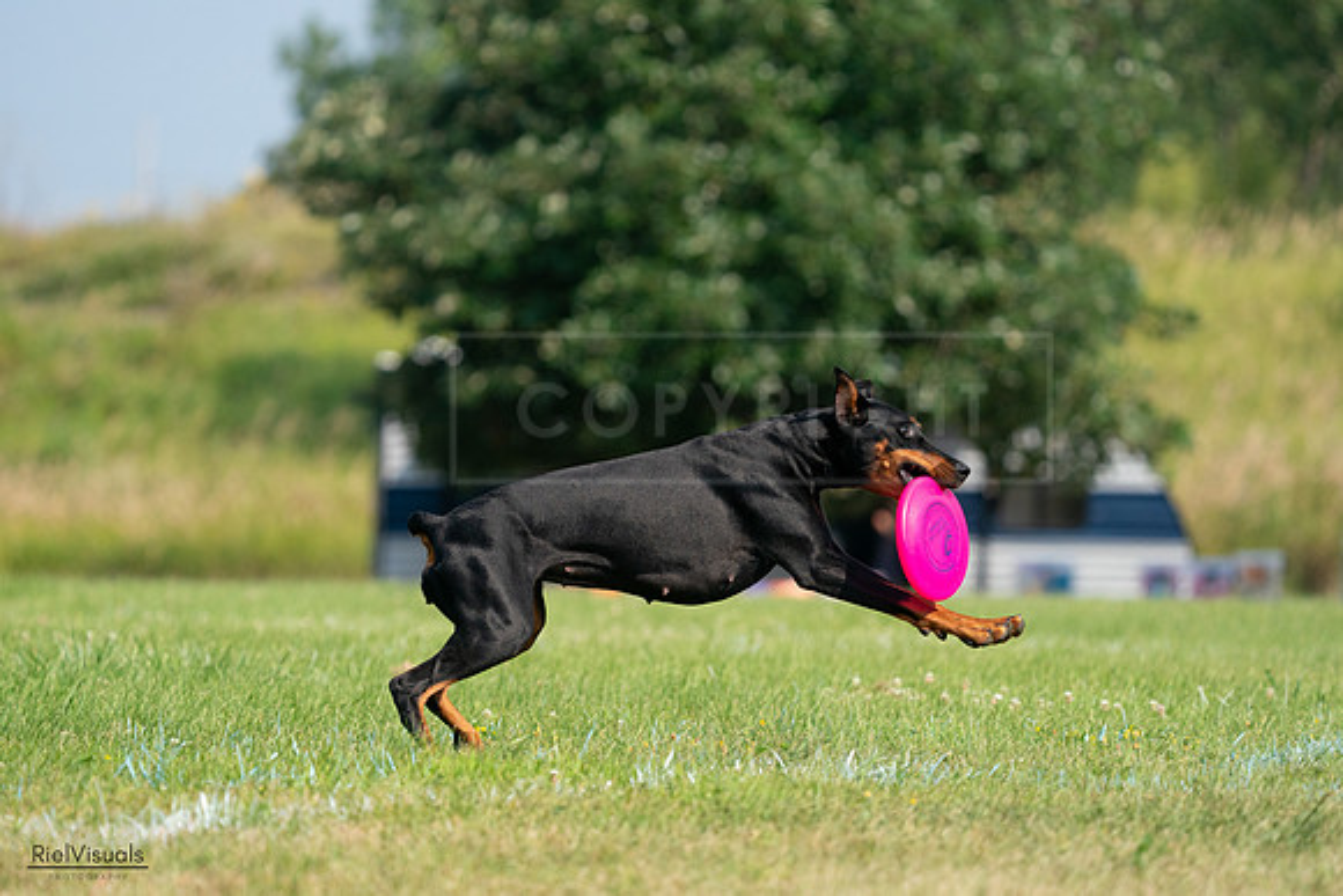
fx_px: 12836
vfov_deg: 4.0
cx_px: 672
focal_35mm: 344
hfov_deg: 6.0
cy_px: 448
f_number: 6.3
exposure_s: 1/4000
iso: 1600
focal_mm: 344
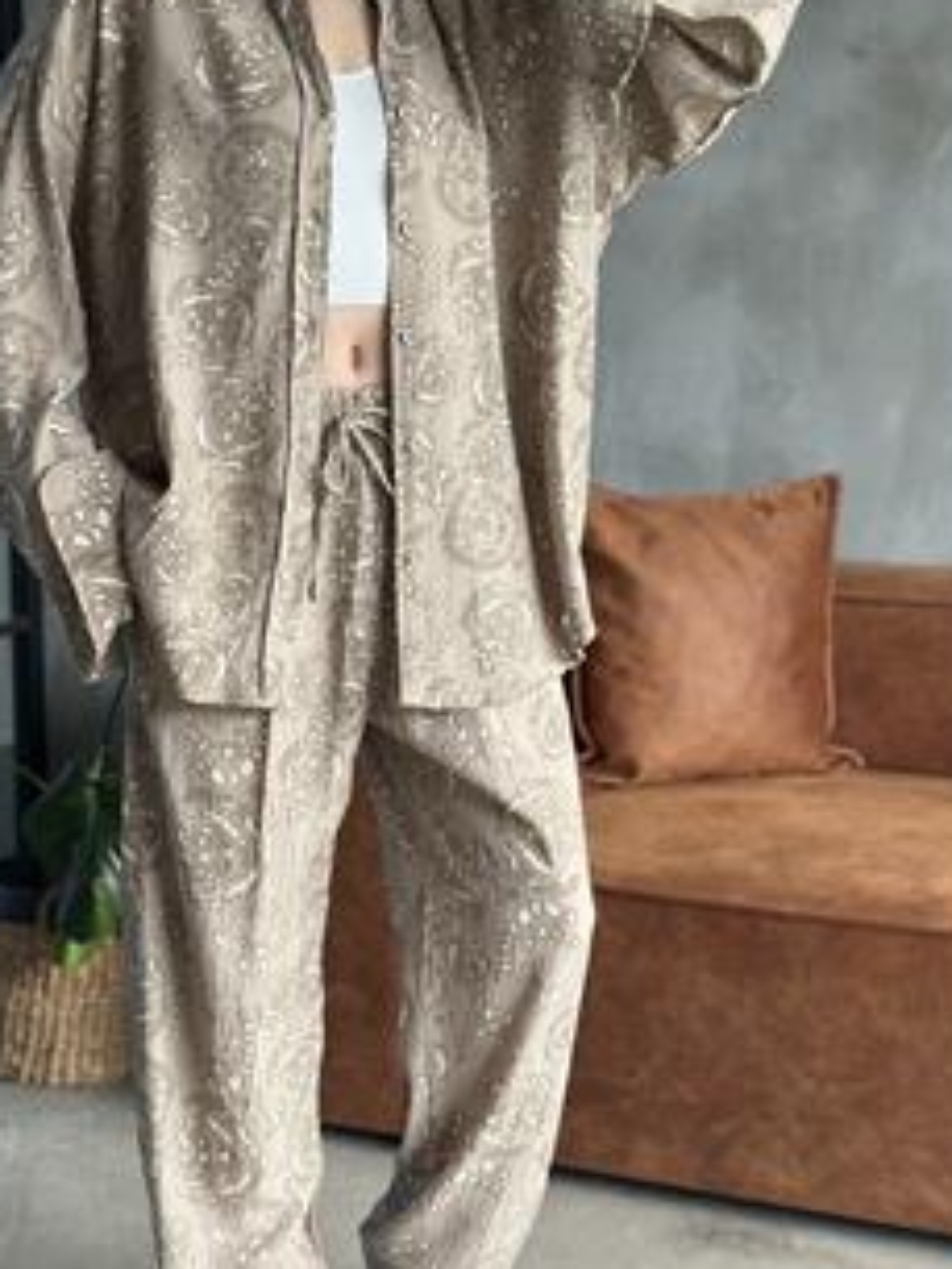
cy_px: 699
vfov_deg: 28.9
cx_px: 345
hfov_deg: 21.9
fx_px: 2455
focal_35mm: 67
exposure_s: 1/60
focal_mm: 6.86
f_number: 1.78
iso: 160
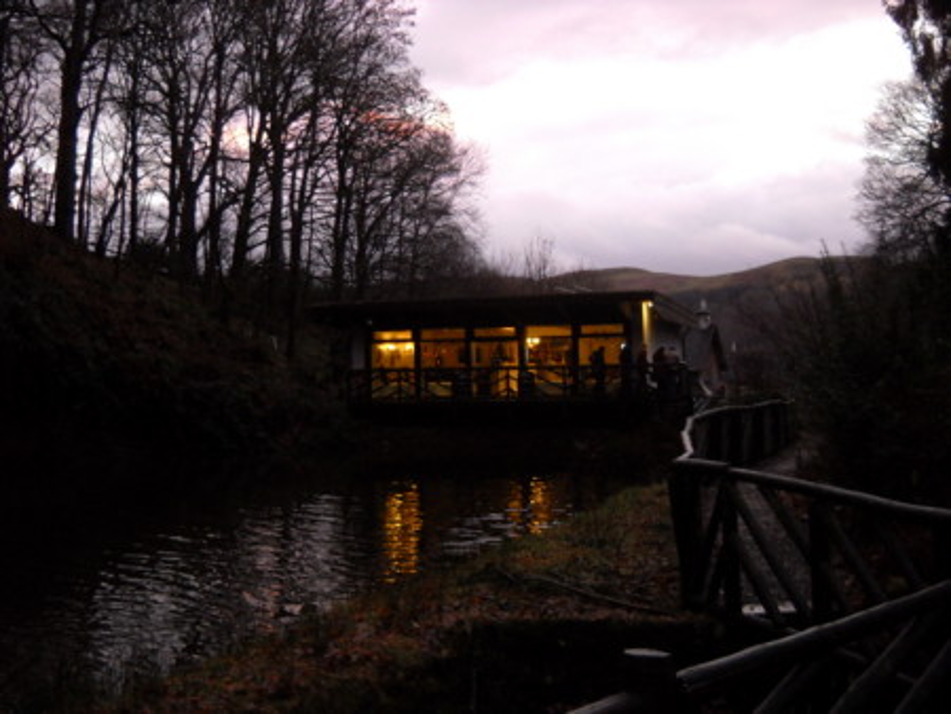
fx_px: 1127
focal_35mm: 41
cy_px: 357
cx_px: 476
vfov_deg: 35.2
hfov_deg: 45.8
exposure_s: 1/40
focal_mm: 6.72
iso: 400
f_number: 3.1
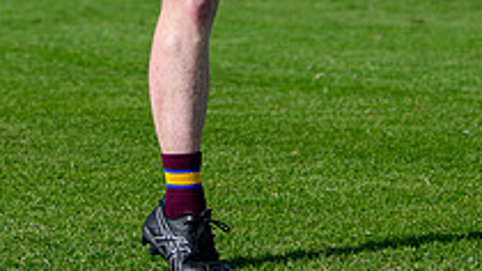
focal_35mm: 397
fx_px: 5073
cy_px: -104
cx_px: 239
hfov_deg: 5.4
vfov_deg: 3.1
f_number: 2.8
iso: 100
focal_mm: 70
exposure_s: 1/2500
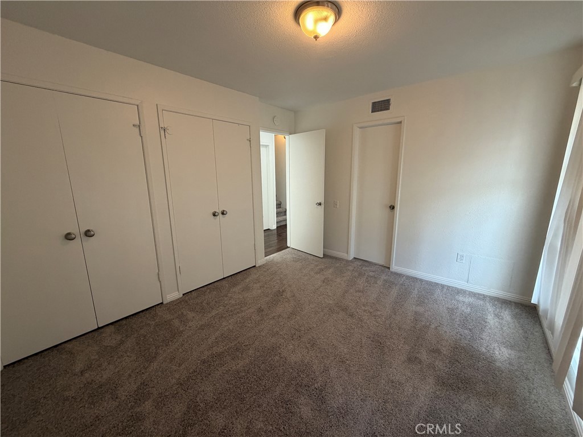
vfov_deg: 85.7
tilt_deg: -11.8
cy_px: 218
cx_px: 292
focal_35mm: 14
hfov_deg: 102.1
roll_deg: +1.0
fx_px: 236
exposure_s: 1/120
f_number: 2.2
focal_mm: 2.22
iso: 320
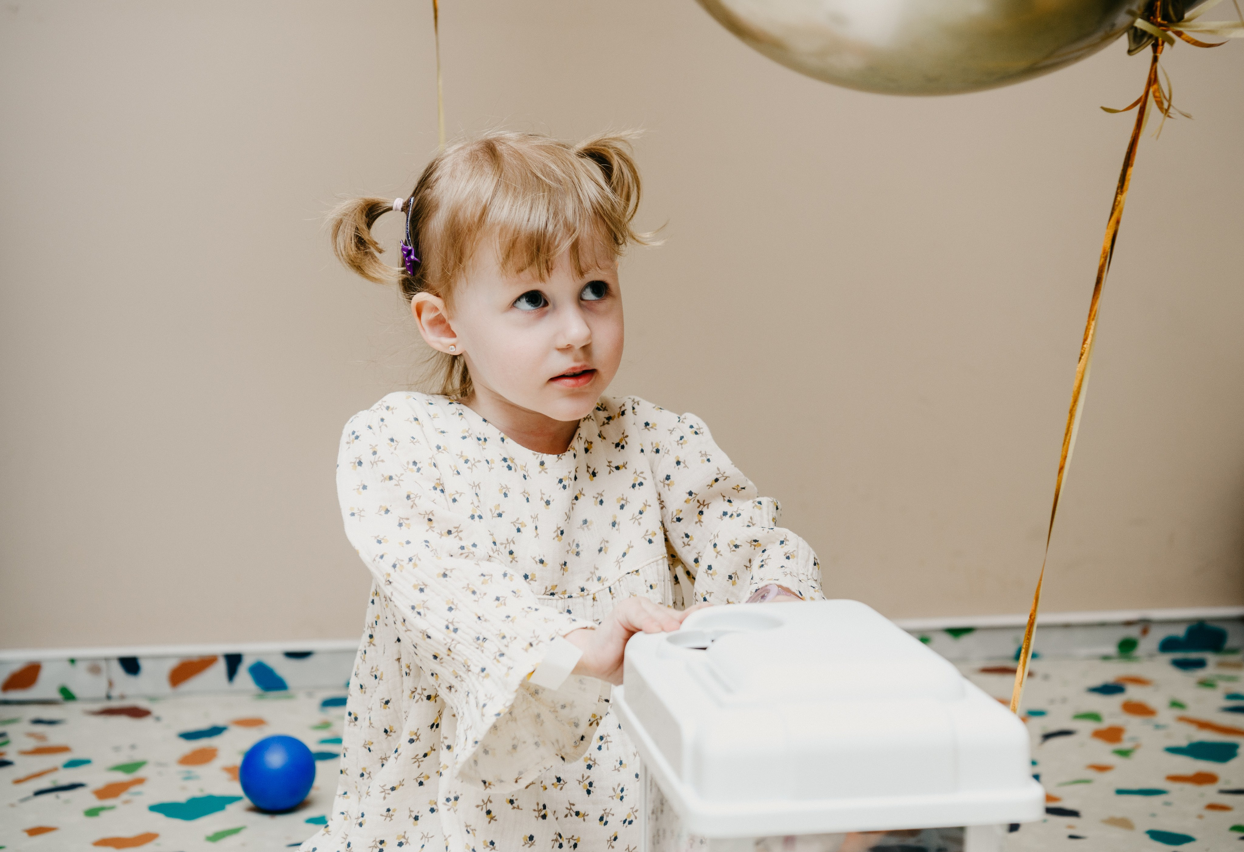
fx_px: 2108
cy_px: 407
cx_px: 695
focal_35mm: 60
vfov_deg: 22.8
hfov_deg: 32.9
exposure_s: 1/160
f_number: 3.5
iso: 125
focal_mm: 52
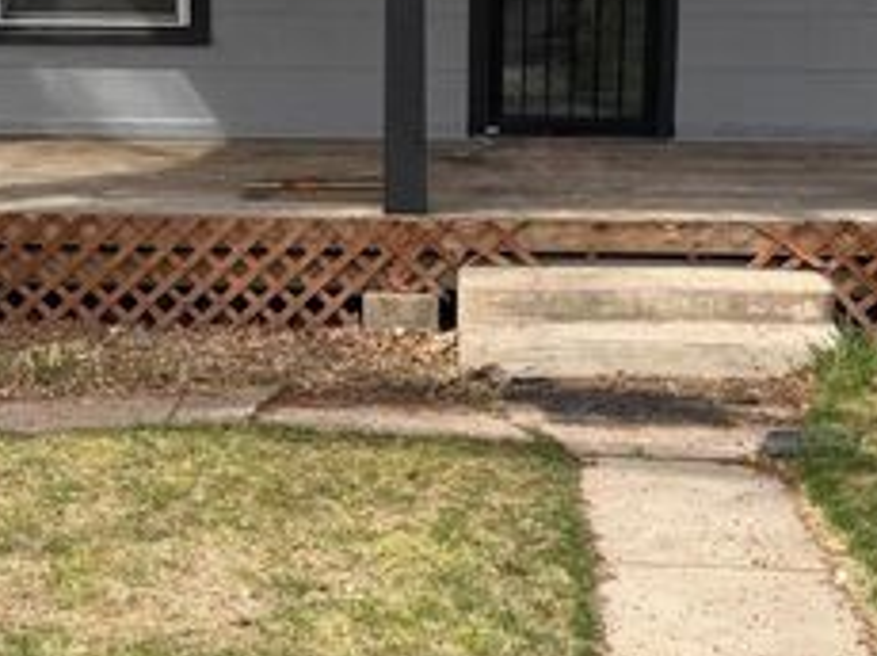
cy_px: 55
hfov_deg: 31.2
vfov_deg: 23.0
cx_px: 473
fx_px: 1569
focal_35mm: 62
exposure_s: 1/2703
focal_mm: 6.76
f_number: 1.78
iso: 80
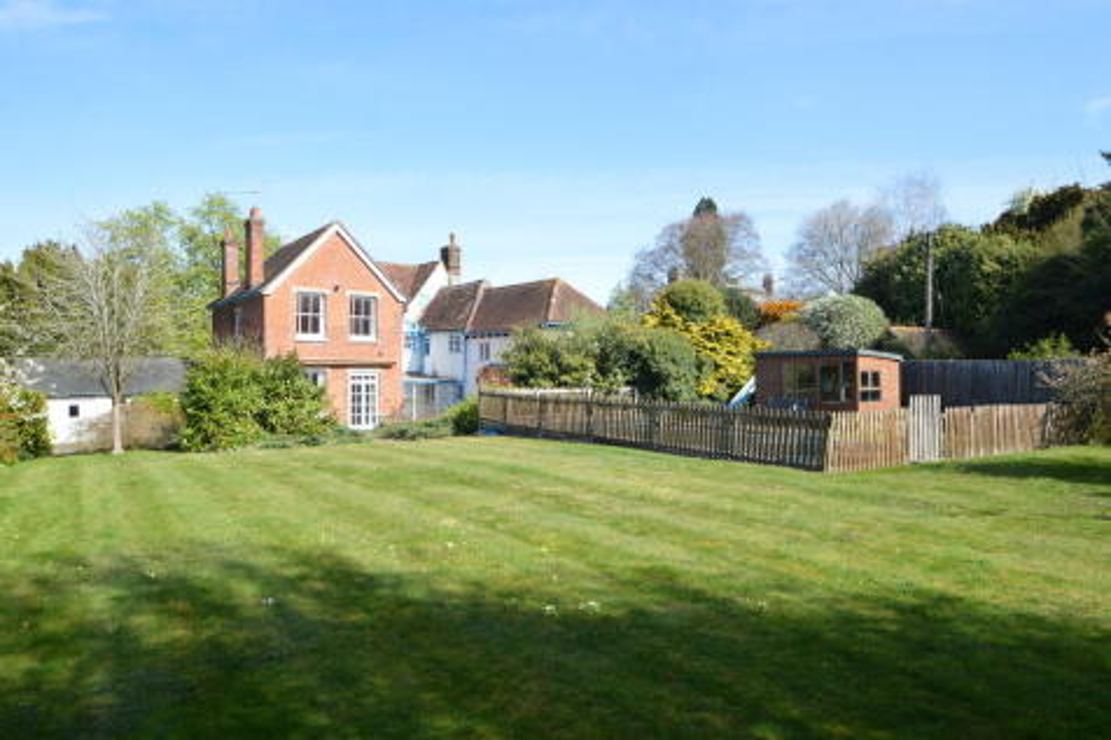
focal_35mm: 22
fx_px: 694
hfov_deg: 77.3
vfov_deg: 56.1
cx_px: 556
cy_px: 370
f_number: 7.1
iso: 200
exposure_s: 1/200
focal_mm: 15
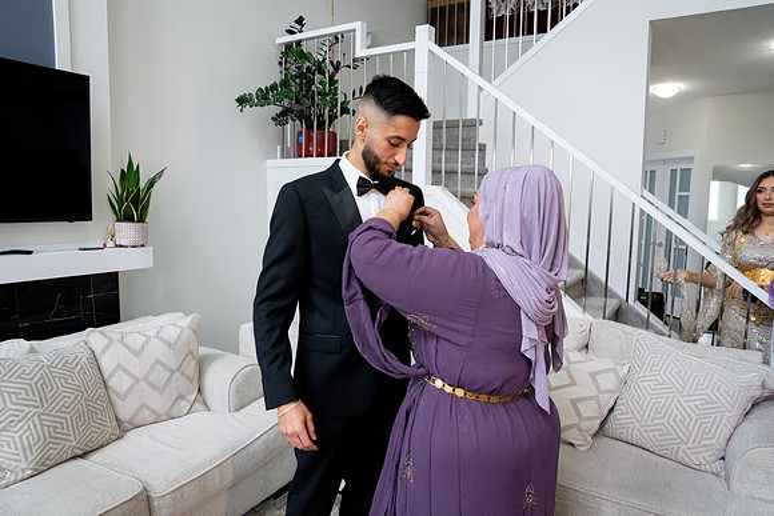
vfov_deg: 53.2
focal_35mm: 24
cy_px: 258
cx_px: 387
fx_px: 516
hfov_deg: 73.7
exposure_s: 1/160
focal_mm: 24
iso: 6400
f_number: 9
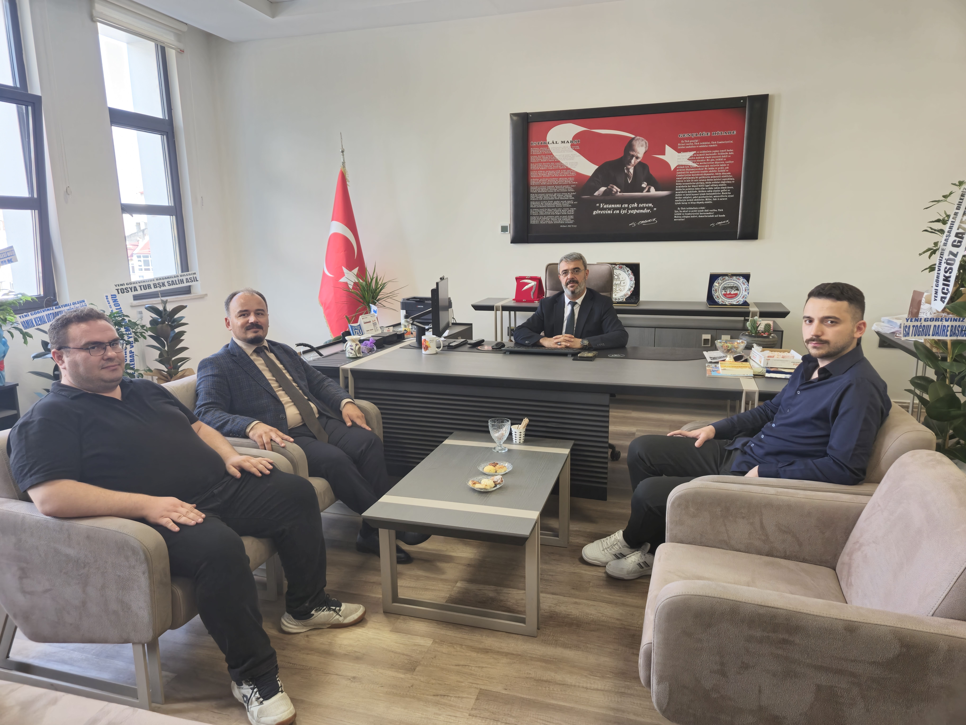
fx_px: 642
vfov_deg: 58.9
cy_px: 362
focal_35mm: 23
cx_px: 483
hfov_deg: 73.9
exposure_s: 1/50
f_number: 1.8
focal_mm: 5.4
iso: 32
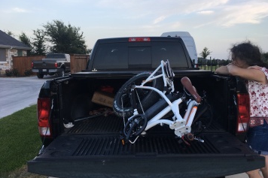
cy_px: 88
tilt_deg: -5.7
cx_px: 136
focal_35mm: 31
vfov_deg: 42.3
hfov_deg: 60.3
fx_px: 231
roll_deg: +1.0
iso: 25
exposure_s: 1/120
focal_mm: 4.15
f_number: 2.2
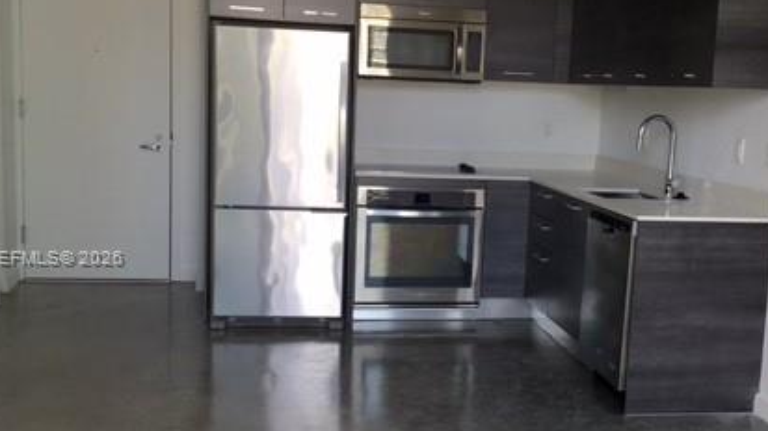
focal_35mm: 49
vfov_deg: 24.4
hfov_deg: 41.9
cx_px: 463
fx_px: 998
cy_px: 258
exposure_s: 1/60
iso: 25
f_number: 2.2
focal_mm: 4.15
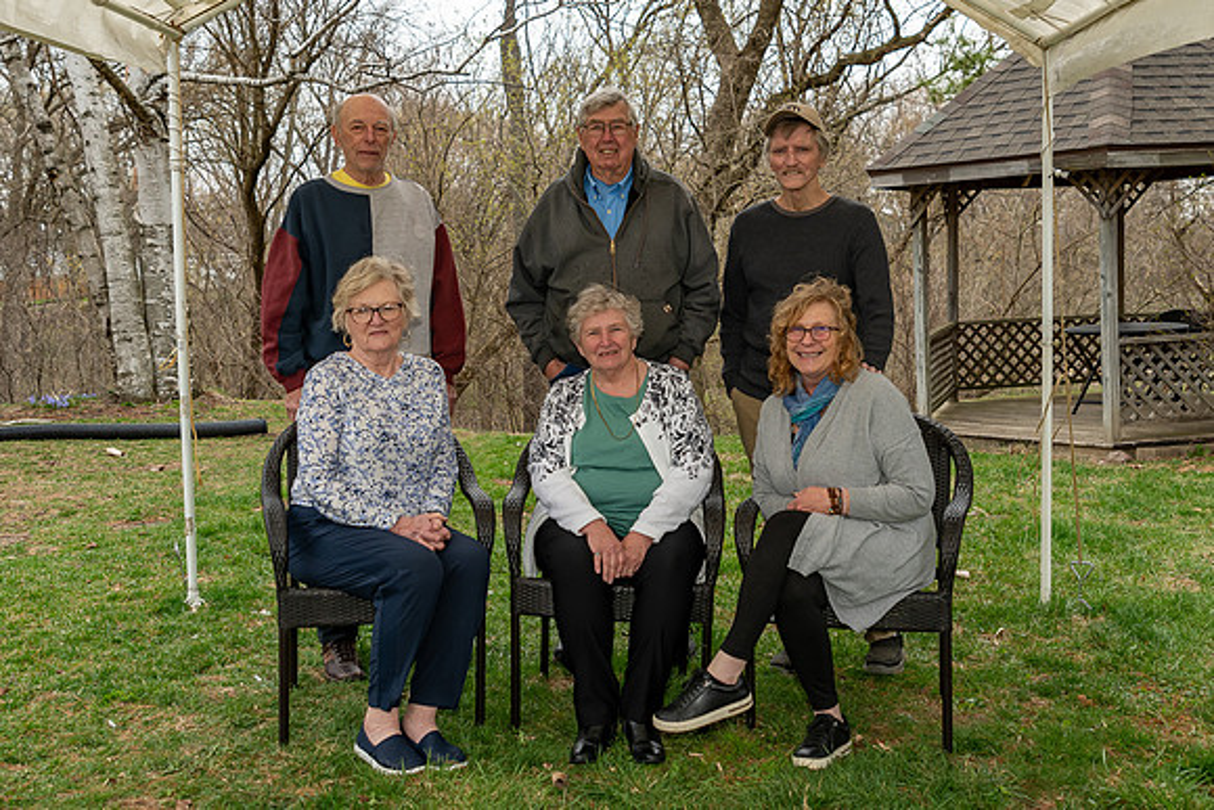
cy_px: 370
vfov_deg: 34.1
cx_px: 617
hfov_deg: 49.3
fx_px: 1321
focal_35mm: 39
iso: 250
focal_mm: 24
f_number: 4
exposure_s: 1/200
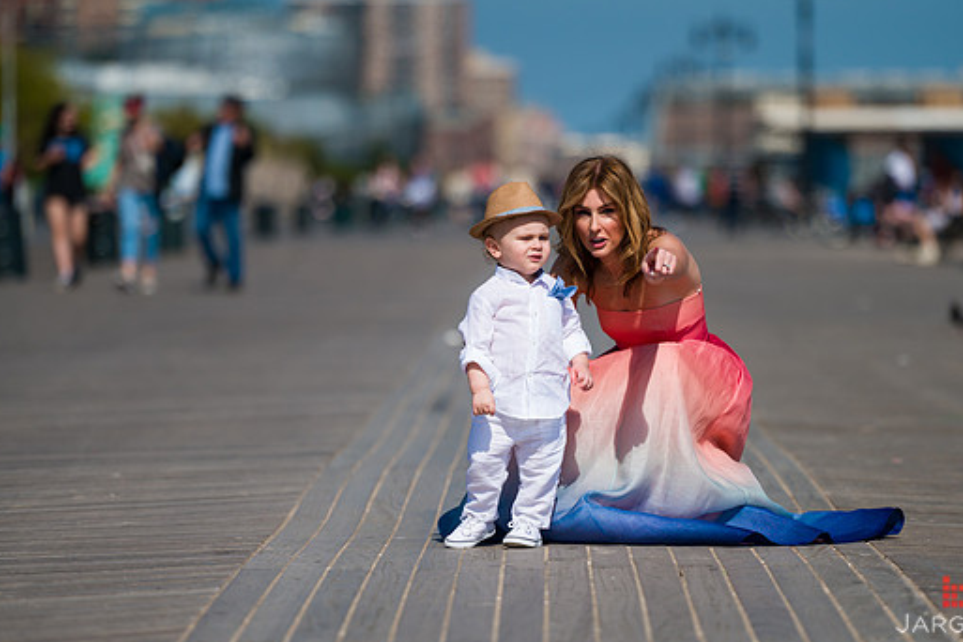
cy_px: 312
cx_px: 531
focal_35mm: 226
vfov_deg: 6.1
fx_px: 6045
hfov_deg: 9.1
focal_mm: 200
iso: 200
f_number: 3.2
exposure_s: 1/8000
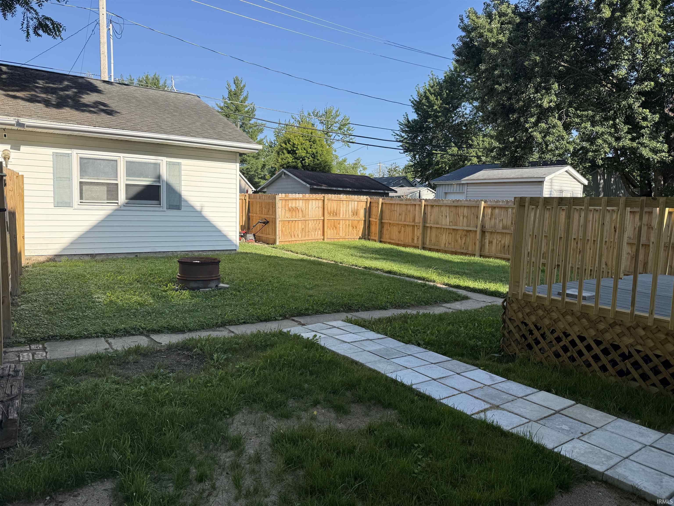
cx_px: 337
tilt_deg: -4.7
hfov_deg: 71.6
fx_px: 467
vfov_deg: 56.8
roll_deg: -1.9
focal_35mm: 24
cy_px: 253
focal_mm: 6.76
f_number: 1.78
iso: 80
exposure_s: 1/1949
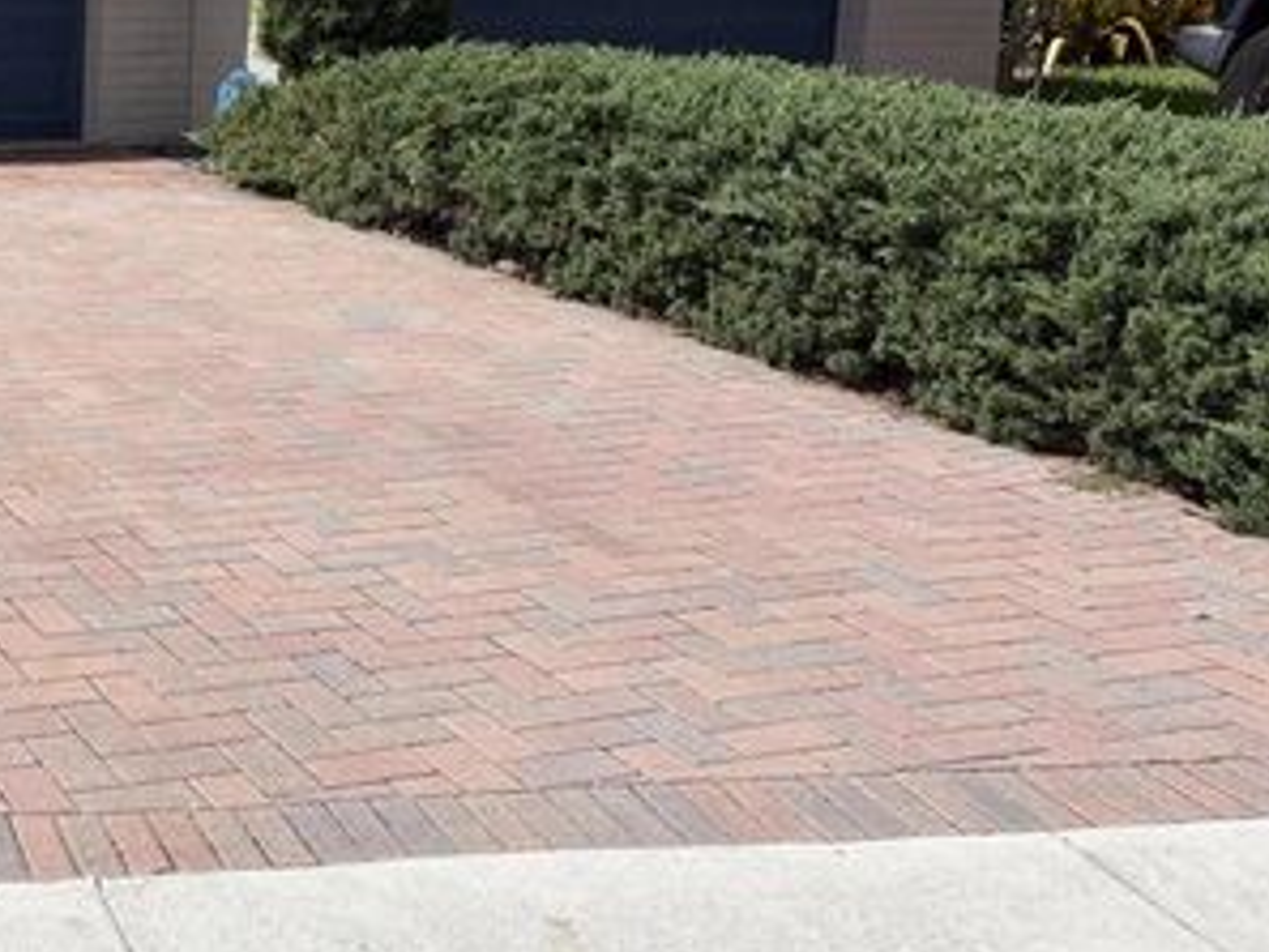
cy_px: 222
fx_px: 2054
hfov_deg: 31.0
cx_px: -94
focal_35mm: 56
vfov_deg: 25.8
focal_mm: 5.96
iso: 64
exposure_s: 1/7813
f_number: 1.6
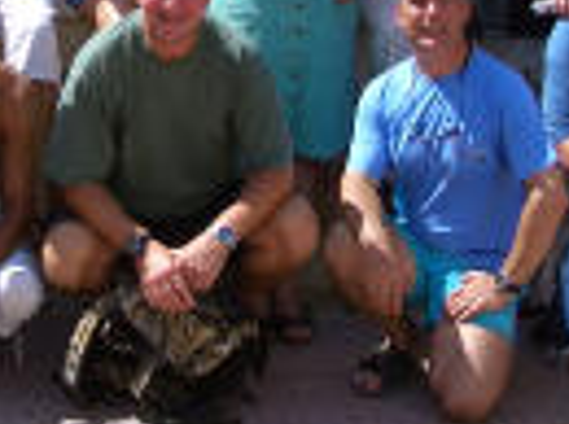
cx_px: 171
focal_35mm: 108
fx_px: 1772
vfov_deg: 13.3
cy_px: -74
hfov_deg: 18.2
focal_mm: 5.8
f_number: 4.3
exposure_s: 1/320
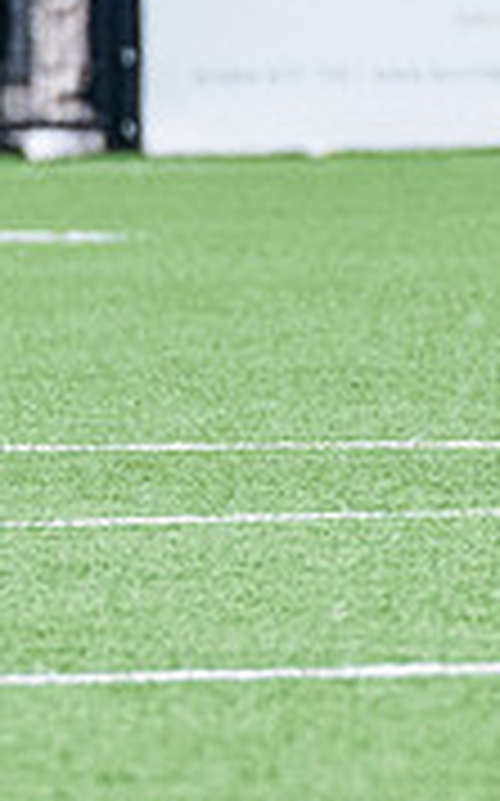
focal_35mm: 1965
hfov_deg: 0.7
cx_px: 1337
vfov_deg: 1.1
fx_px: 42912
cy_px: -171
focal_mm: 200
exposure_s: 1/1600
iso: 500
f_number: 4
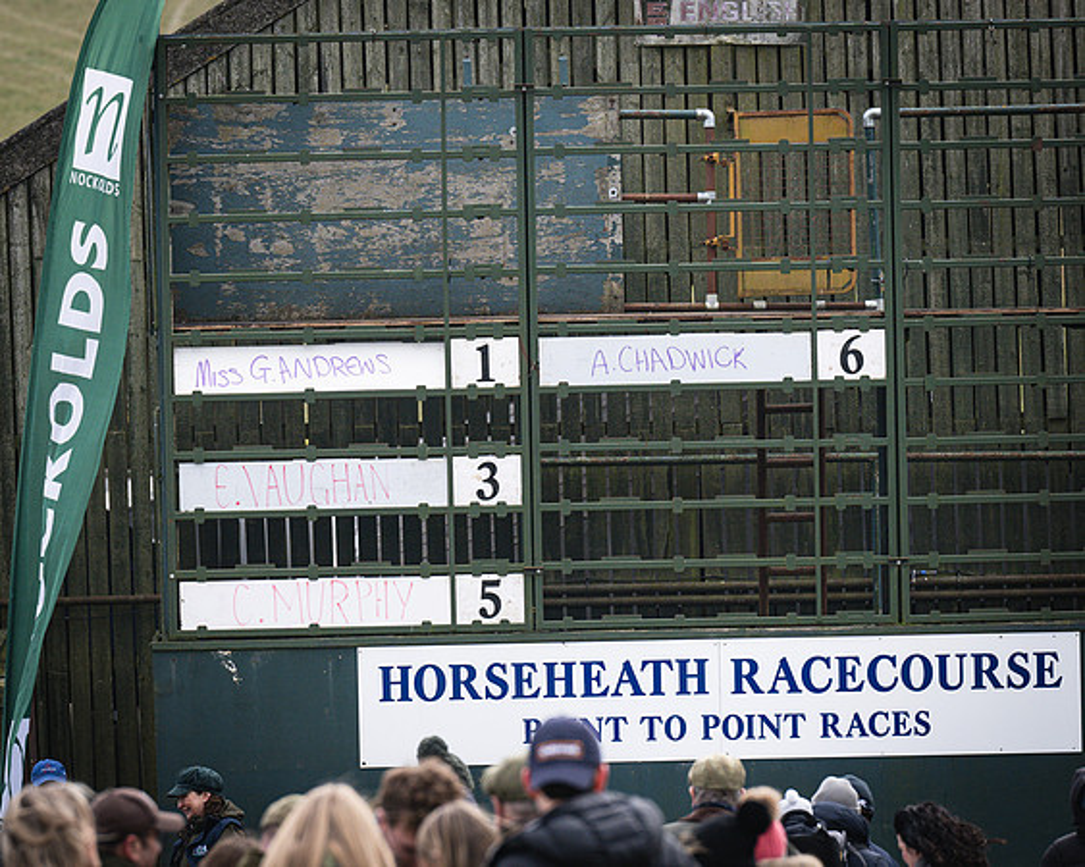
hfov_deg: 5.7
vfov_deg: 4.6
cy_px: 434
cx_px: 513
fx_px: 10850
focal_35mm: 338
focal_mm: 200
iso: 320
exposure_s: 1/1000
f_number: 5
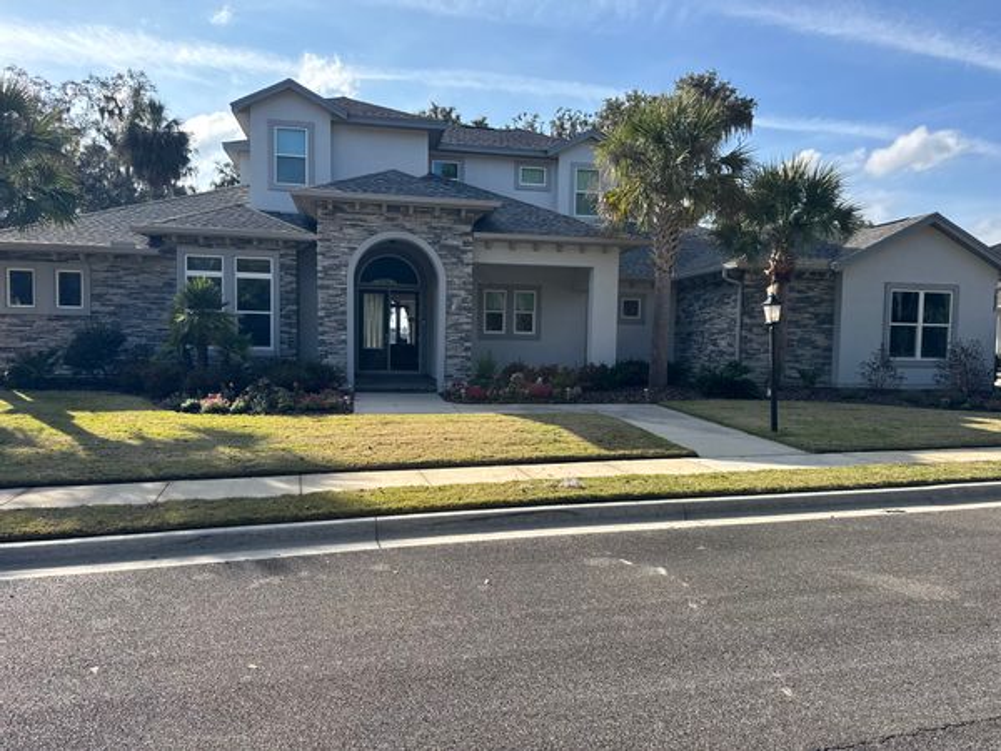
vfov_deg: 56.8
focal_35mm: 24
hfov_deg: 71.6
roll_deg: -1.2
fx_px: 694
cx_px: 500
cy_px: 376
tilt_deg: -3.8
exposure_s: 1/2604
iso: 80
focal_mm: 6.76
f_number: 1.78
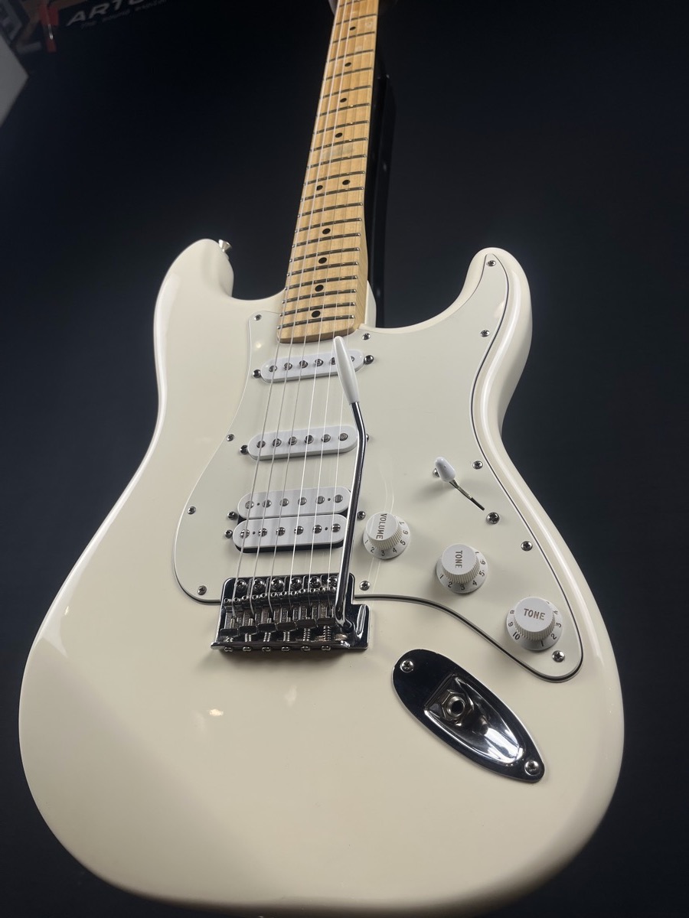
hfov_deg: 53.1
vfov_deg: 67.3
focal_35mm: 26
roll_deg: -5.2
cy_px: 459
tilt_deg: +30.8
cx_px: 344
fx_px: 690
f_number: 1.6
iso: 40
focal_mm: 5.1
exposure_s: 1/178
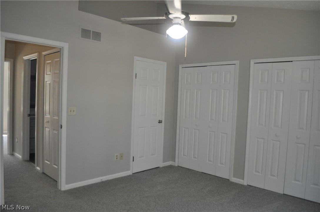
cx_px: 160
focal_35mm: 27
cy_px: 106
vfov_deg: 47.8
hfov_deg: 67.5
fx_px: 240
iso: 800
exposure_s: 1/125
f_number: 3.5
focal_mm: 18
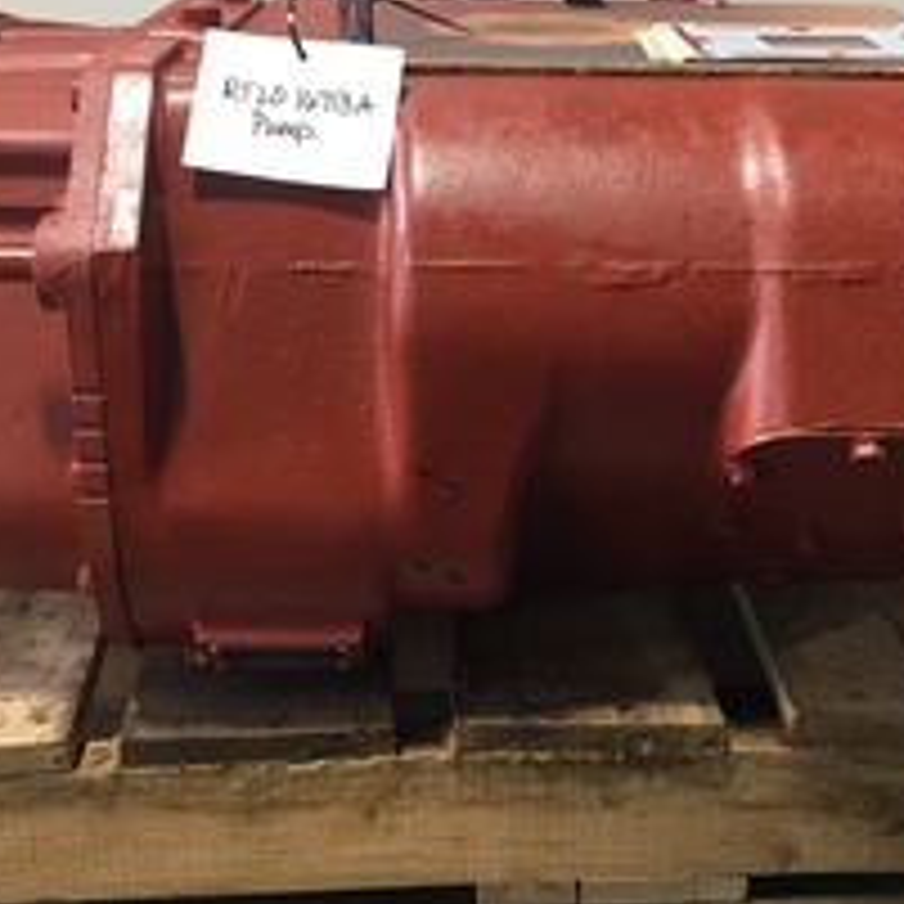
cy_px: 360
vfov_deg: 33.3
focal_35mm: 51
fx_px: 1507
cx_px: 504
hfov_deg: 33.4
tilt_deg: -19.6
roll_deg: -0.4
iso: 160
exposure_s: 1/30
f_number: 2.2
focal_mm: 4.15
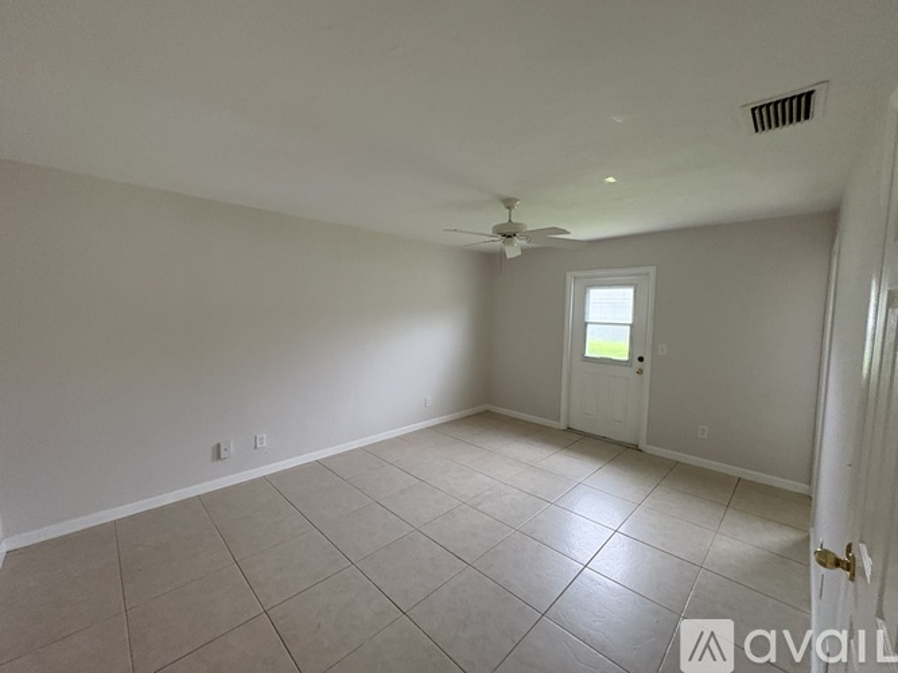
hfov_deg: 102.1
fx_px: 363
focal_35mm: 14
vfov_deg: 85.7
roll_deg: -1.1
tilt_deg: -2.3
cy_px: 336
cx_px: 449
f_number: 2.2
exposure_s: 1/60
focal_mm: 2.22
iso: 500
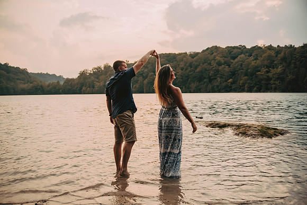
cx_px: 154
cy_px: 102
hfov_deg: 58.7
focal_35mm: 32
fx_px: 273
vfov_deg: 41.1
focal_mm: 32
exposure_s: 1/2500
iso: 2000
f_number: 2.8
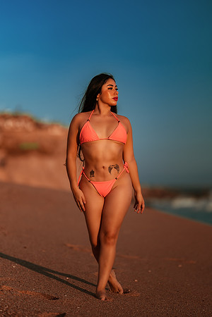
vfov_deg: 15.2
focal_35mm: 135
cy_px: 158
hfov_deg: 10.2
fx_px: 1192
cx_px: 106
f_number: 1.8
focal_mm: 135
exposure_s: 1/6400
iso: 100
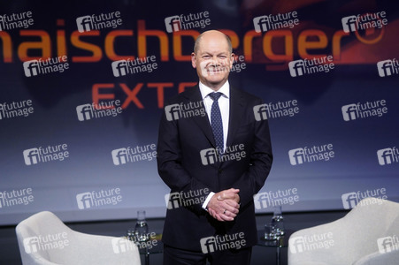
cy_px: 132
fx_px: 498
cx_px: 200
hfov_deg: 43.6
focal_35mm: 45
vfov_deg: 29.8
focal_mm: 30
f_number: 1.6
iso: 640
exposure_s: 1/640
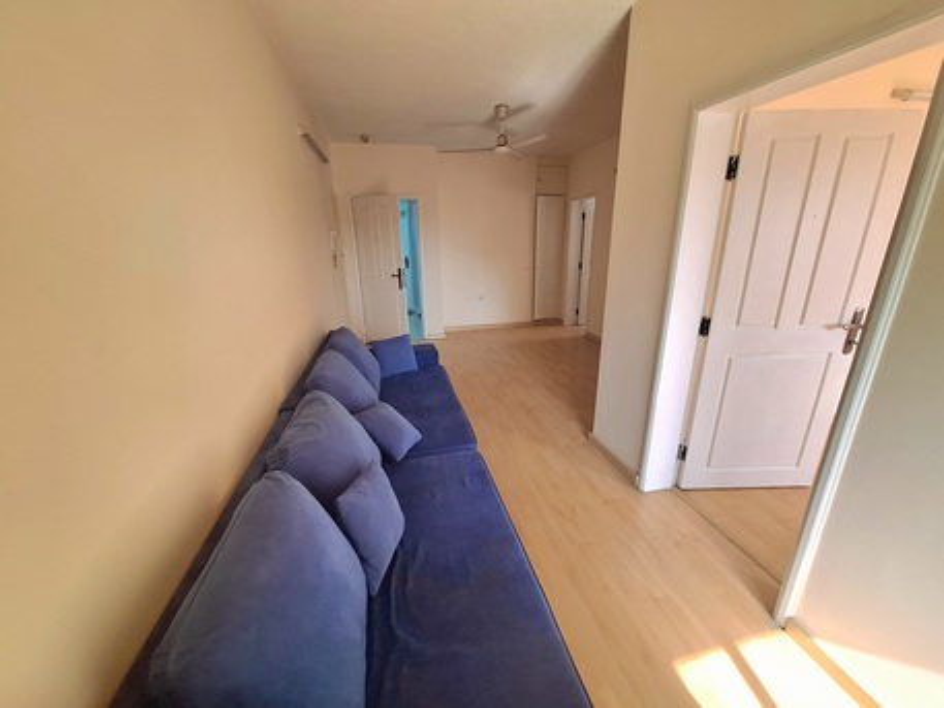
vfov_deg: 89.9
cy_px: 354
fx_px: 355
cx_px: 472
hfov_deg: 106.2
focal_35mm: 13
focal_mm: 1.74
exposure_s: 1/50
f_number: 2.2
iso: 125
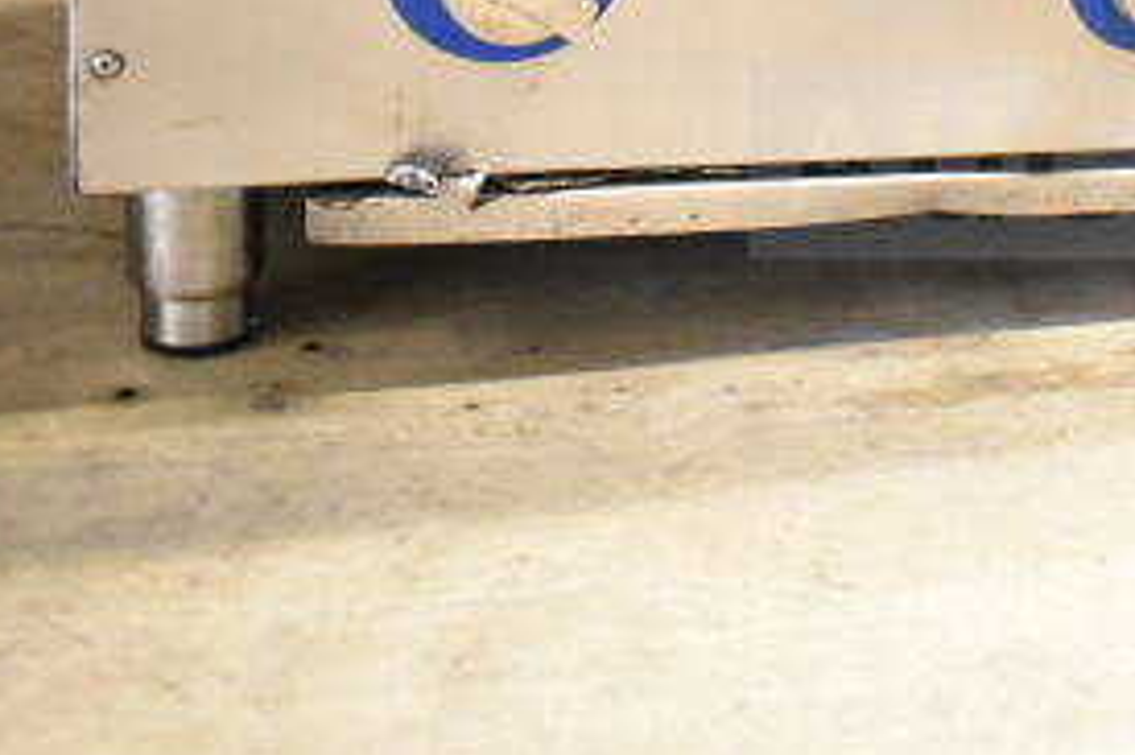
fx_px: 1890
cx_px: 1209
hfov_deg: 30.4
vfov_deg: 21.5
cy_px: -68
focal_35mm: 60
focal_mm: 18
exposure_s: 1/30
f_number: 3.5
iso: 4500
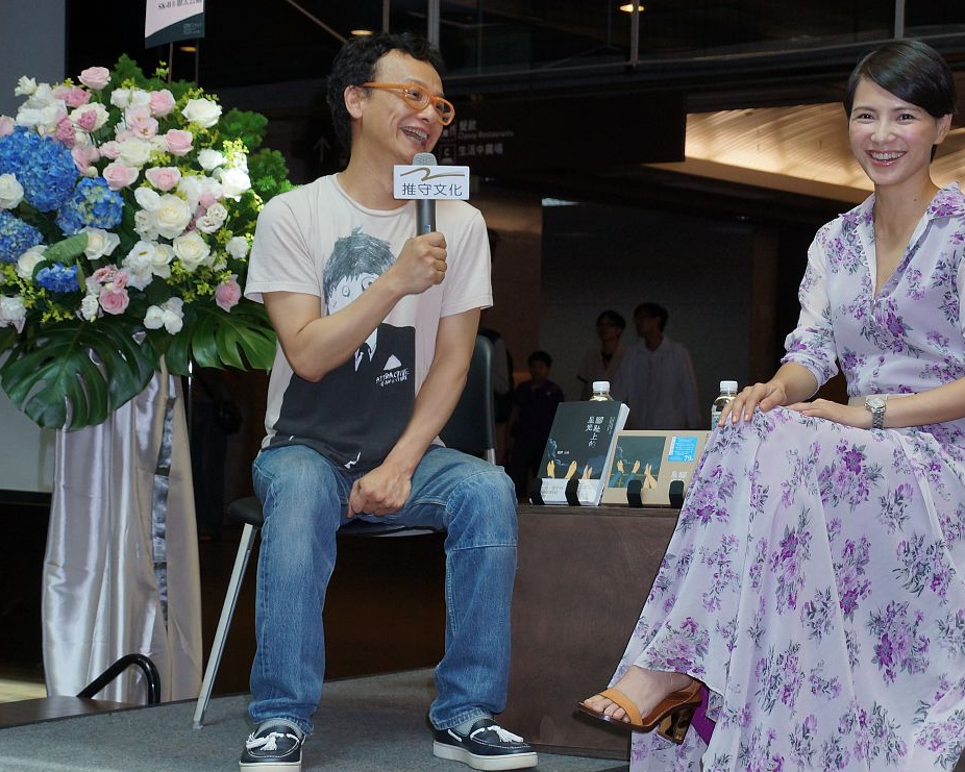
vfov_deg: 21.0
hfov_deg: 26.0
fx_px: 2085
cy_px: 375
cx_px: 580
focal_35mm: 73
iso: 400
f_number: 6.3
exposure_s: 1/125
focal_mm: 40
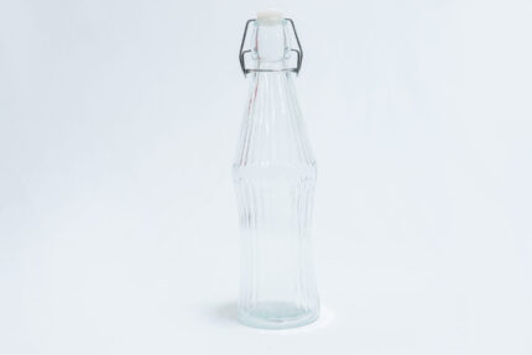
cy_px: 178
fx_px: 636
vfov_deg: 31.2
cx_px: 266
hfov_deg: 45.4
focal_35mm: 43
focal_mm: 29
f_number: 10
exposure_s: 1/125
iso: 2500
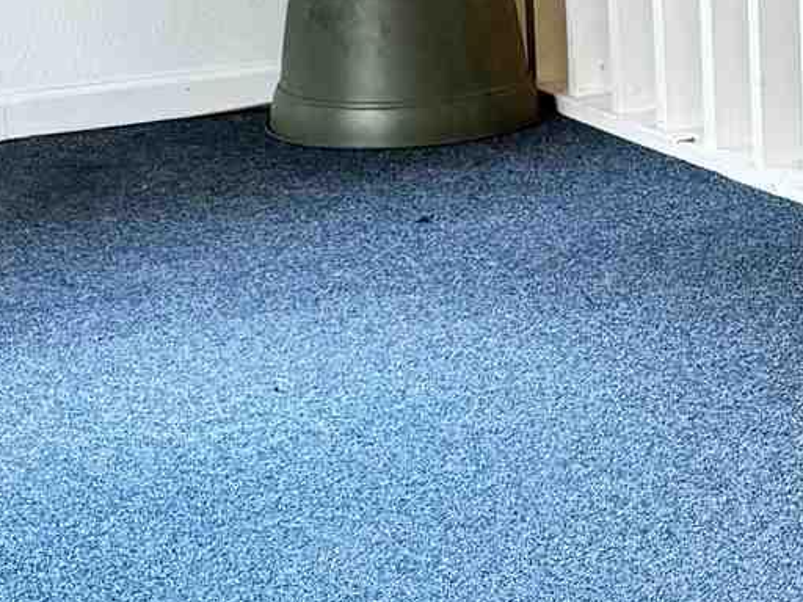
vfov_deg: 10.2
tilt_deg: -11.0
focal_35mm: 144
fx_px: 3340
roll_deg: -0.3
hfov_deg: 12.2
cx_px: 1570
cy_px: -5
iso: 250
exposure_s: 1/60
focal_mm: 6.76
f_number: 1.78
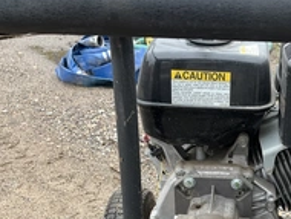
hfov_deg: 30.9
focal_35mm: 61
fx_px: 513
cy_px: 213
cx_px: 230
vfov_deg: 23.2
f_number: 1.8
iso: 20
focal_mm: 3
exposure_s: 1/137
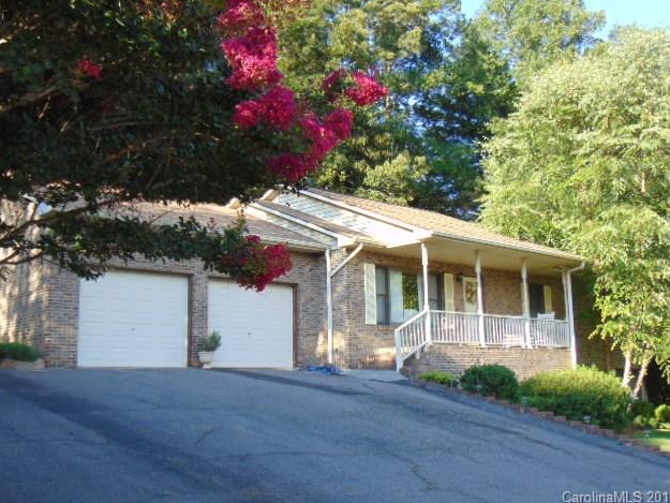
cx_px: 342
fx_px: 832
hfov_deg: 43.8
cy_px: 250
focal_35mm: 43
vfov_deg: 33.6
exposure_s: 1/160
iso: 80
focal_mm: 7.6
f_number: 3.3
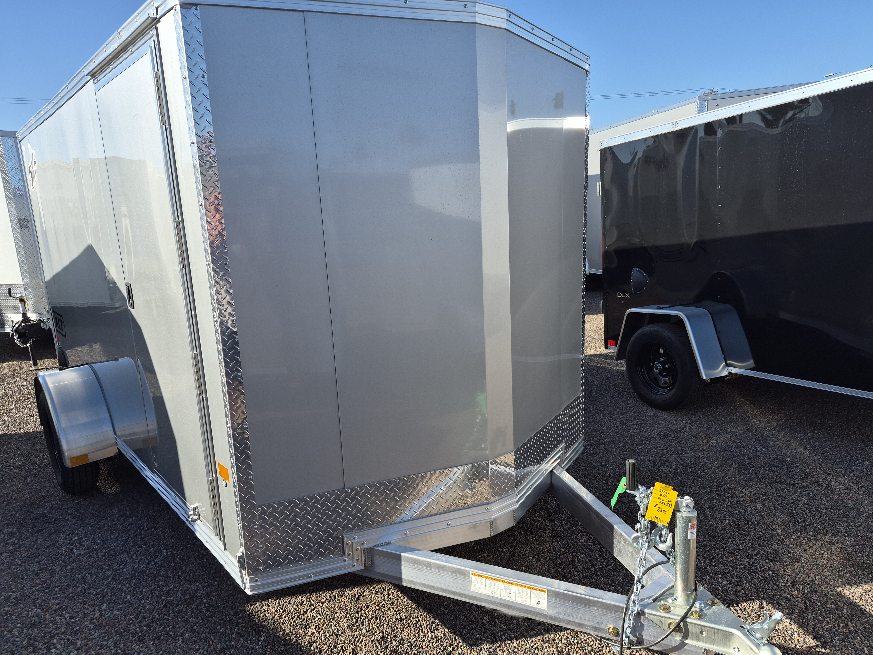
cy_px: 328
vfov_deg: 58.9
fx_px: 580
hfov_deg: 73.9
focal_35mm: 23
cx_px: 436
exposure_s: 1/3792
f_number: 1.8
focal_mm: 5.4
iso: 80
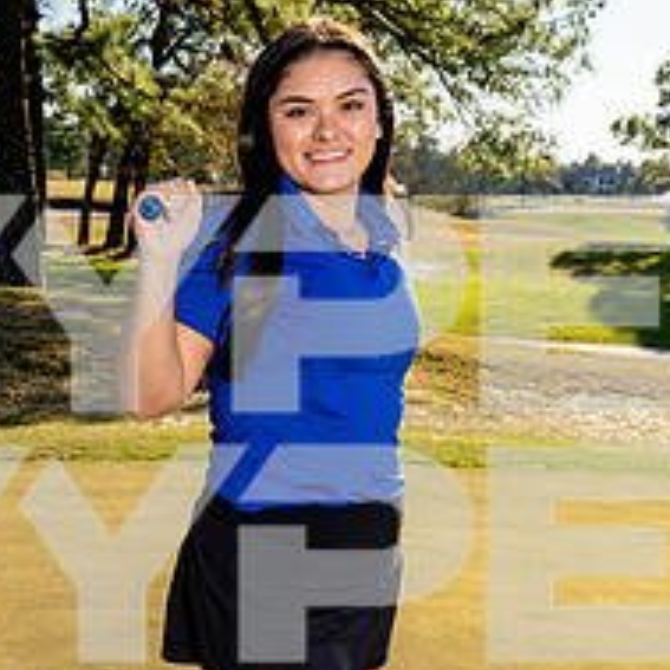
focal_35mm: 79
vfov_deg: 21.6
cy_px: 557
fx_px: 1730
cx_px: 199
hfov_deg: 21.8
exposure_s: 1/250
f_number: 8
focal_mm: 39
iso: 100
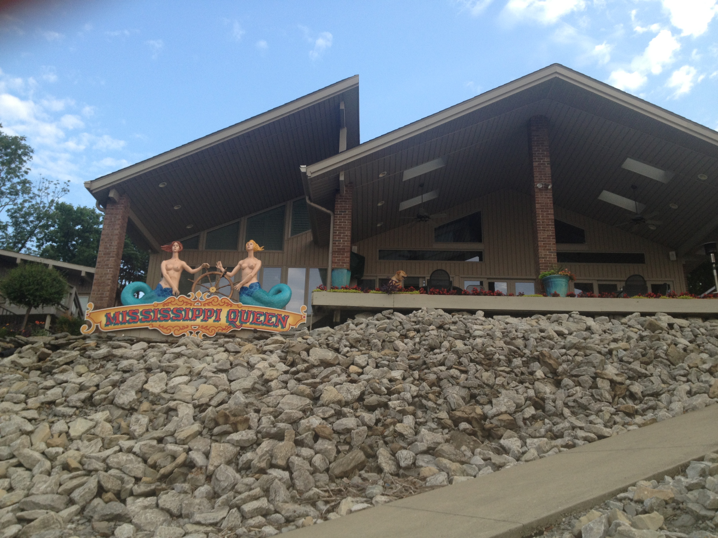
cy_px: 269
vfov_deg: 40.7
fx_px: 726
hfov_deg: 52.6
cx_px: 359
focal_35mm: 35
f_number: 2.4
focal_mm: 4.28
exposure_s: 1/315
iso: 50
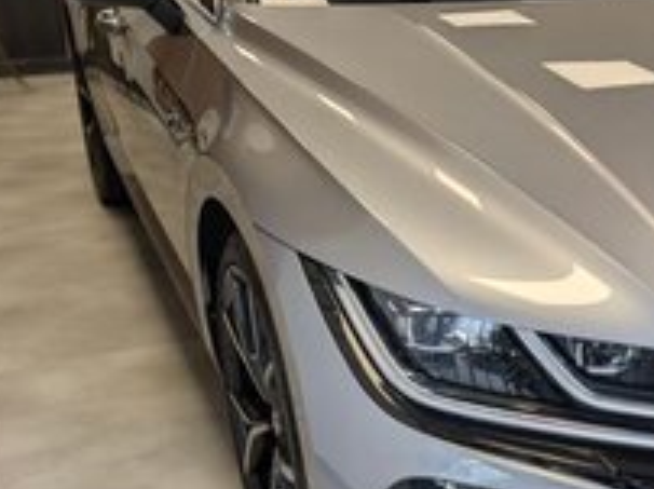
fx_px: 1094
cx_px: 664
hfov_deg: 30.7
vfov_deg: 25.1
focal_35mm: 58
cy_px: 288
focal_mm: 6.9
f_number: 1.68
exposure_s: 1/50.2
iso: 20
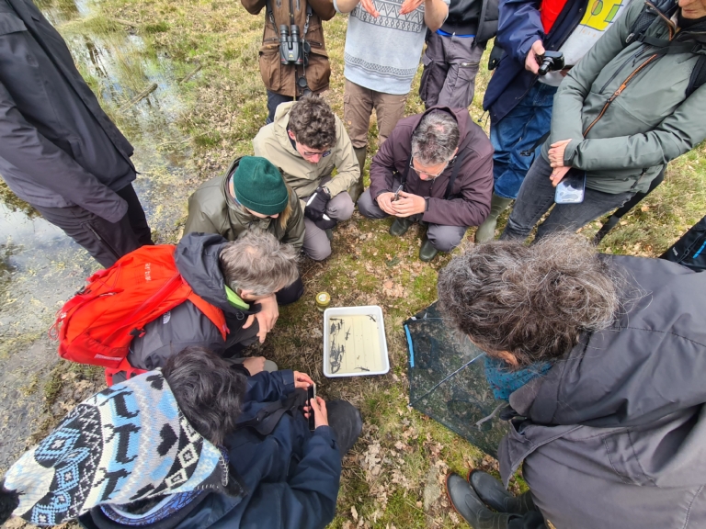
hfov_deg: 106.2
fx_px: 265
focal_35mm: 13
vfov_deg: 89.9
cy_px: 264
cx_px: 353
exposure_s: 1/112
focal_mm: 2.2
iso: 50
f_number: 2.2
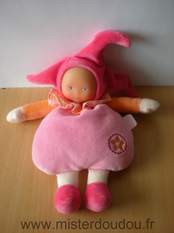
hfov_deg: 37.7
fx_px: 255
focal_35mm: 38
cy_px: 116
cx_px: 87
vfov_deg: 49.0
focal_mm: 6.3
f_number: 3.1
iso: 142
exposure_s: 1/60
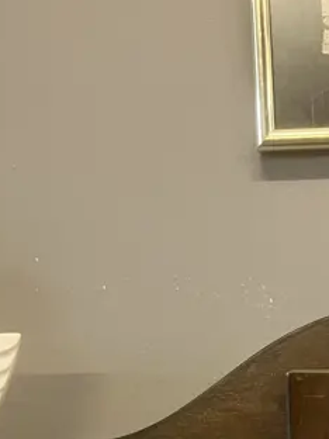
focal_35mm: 92
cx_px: 433
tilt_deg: -6.4
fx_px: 1166
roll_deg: -0.3
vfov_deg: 19.5
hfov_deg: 15.3
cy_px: 580
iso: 160
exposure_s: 1/50
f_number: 1.8
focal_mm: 3.99
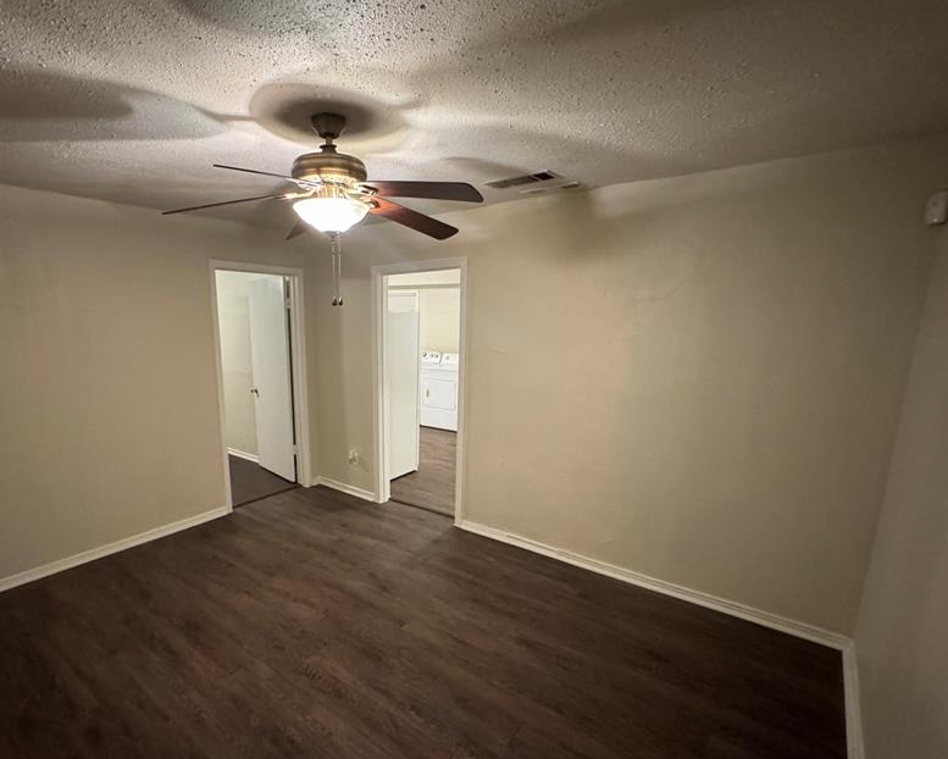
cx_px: 410
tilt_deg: -12.1
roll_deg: -0.2
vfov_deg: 73.6
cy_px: 423
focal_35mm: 18
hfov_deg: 85.9
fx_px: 505
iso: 1000
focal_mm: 2.22
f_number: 2.2
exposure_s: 1/60
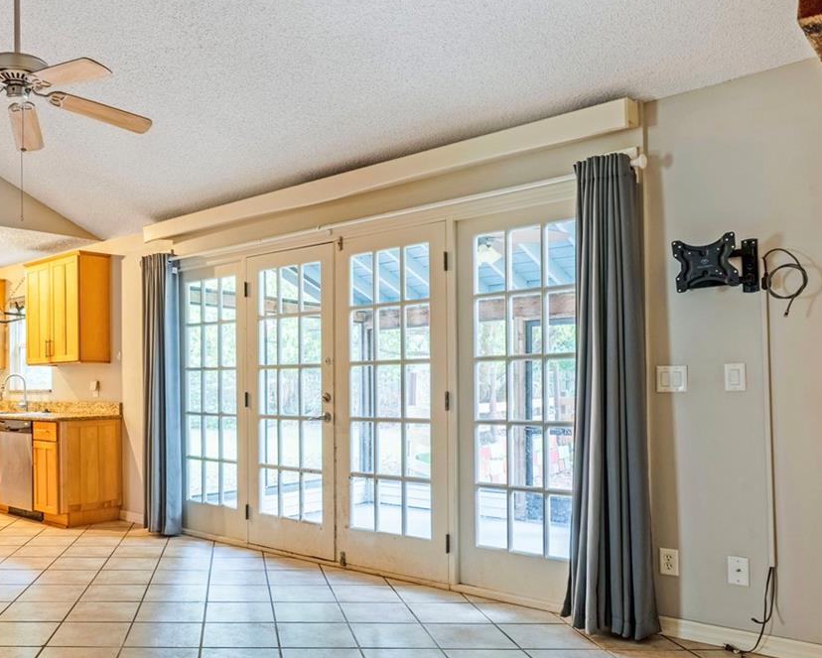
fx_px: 728
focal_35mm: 30
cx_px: 167
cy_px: 378
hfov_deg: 54.9
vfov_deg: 48.5
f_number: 9
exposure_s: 1/25
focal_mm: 11
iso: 250
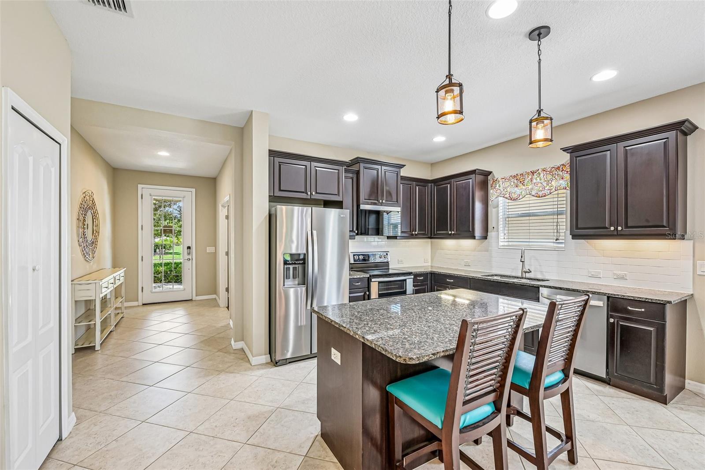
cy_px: 235
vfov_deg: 81.2
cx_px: 352
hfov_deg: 104.3
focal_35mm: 14
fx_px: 274
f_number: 8
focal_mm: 14
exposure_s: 1/15
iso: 400
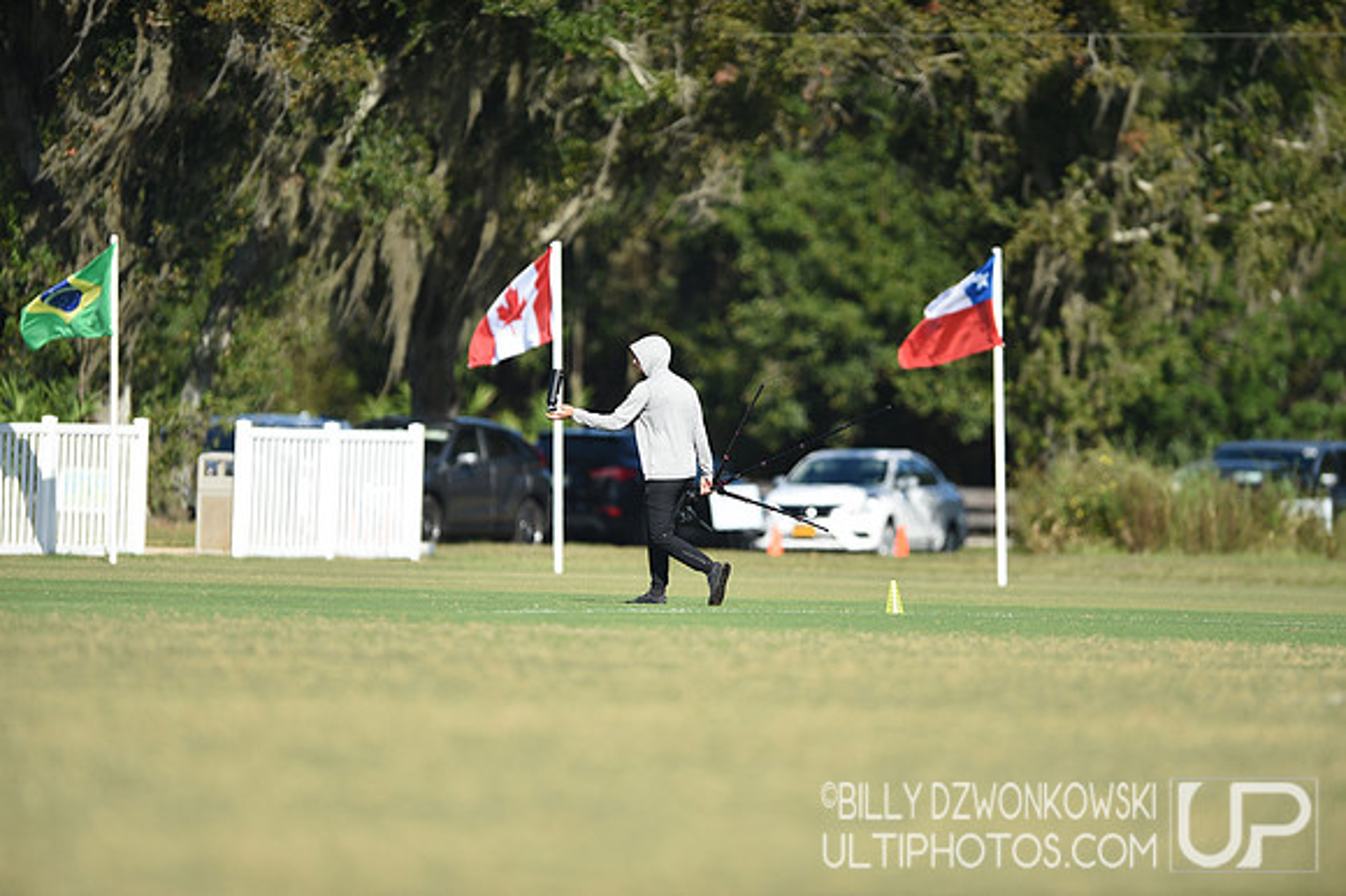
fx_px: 14946
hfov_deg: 5.2
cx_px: 673
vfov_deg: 3.4
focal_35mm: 400
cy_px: 448
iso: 100
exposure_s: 1/1600
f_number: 2.8
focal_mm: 400
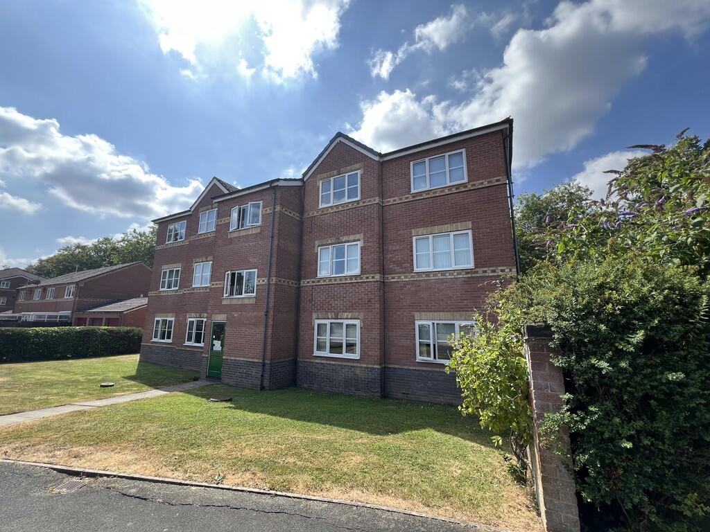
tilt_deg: +10.0
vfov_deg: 89.9
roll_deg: -0.8
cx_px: 355
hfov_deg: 106.2
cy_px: 266
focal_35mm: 13
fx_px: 267
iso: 32
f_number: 1.8
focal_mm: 1.57
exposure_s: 1/669
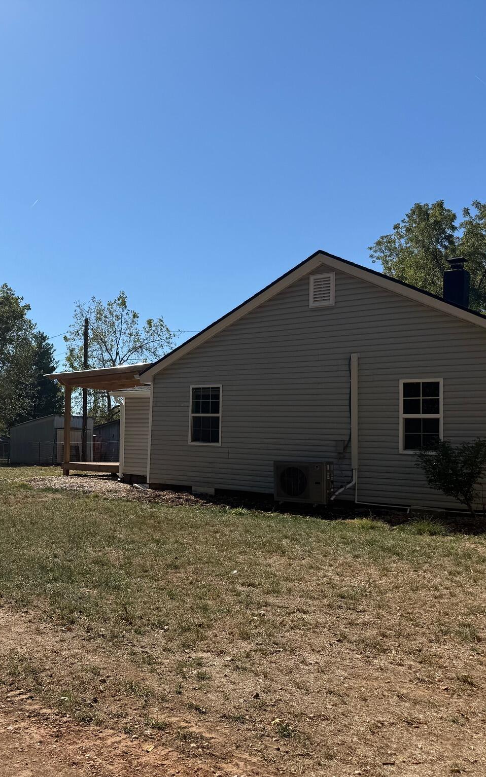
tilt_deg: +4.4
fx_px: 720
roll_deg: -1.5
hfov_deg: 35.5
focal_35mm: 34
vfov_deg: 56.7
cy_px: 389
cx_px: 69
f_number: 1.78
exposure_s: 1/6173
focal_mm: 6.76
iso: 80
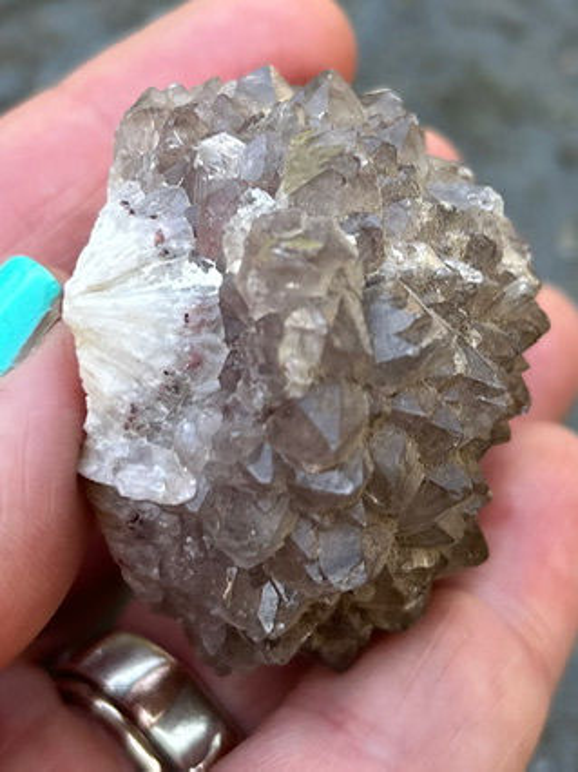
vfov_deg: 67.3
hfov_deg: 53.0
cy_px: 386
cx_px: 289
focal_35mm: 26
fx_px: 579
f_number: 1.5
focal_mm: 5.7
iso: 50
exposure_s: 1/358
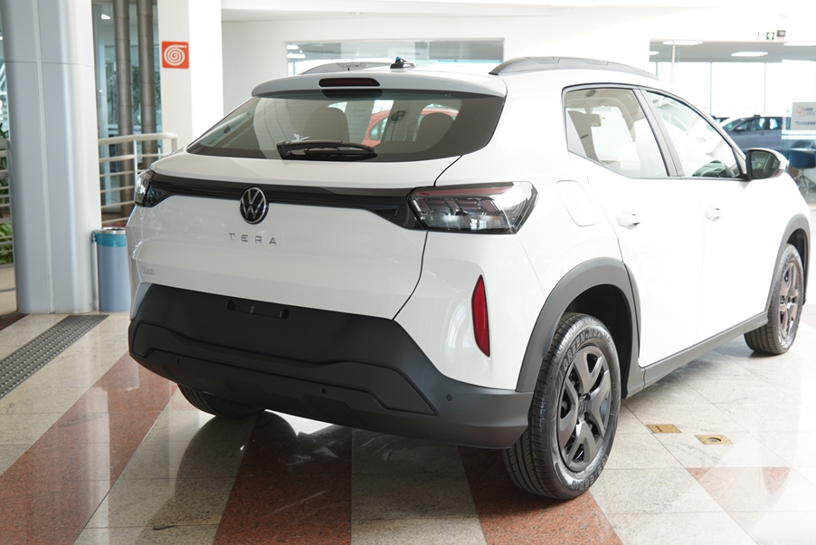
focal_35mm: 43
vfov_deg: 31.5
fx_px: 965
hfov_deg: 45.8
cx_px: 450
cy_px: 266
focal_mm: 25
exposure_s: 1/40
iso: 160
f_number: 2.8
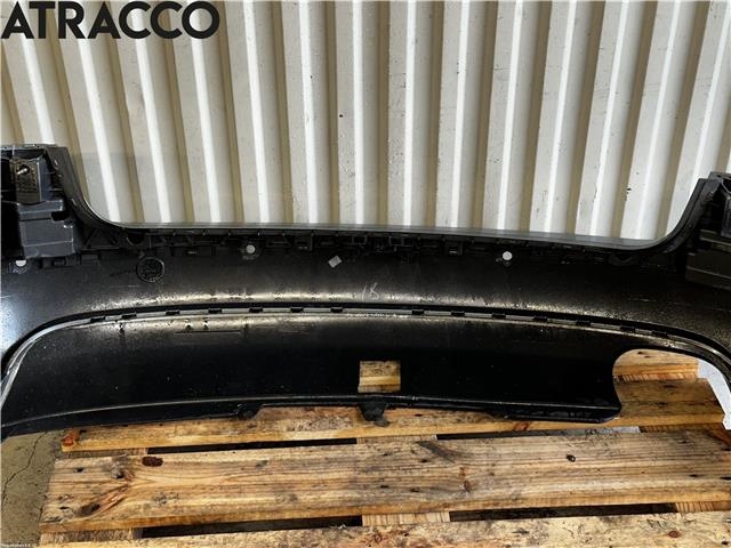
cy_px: 274
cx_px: 366
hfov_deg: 39.7
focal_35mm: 48
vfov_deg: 30.3
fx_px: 1014
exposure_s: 1/20
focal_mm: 6.86
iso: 64
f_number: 1.78
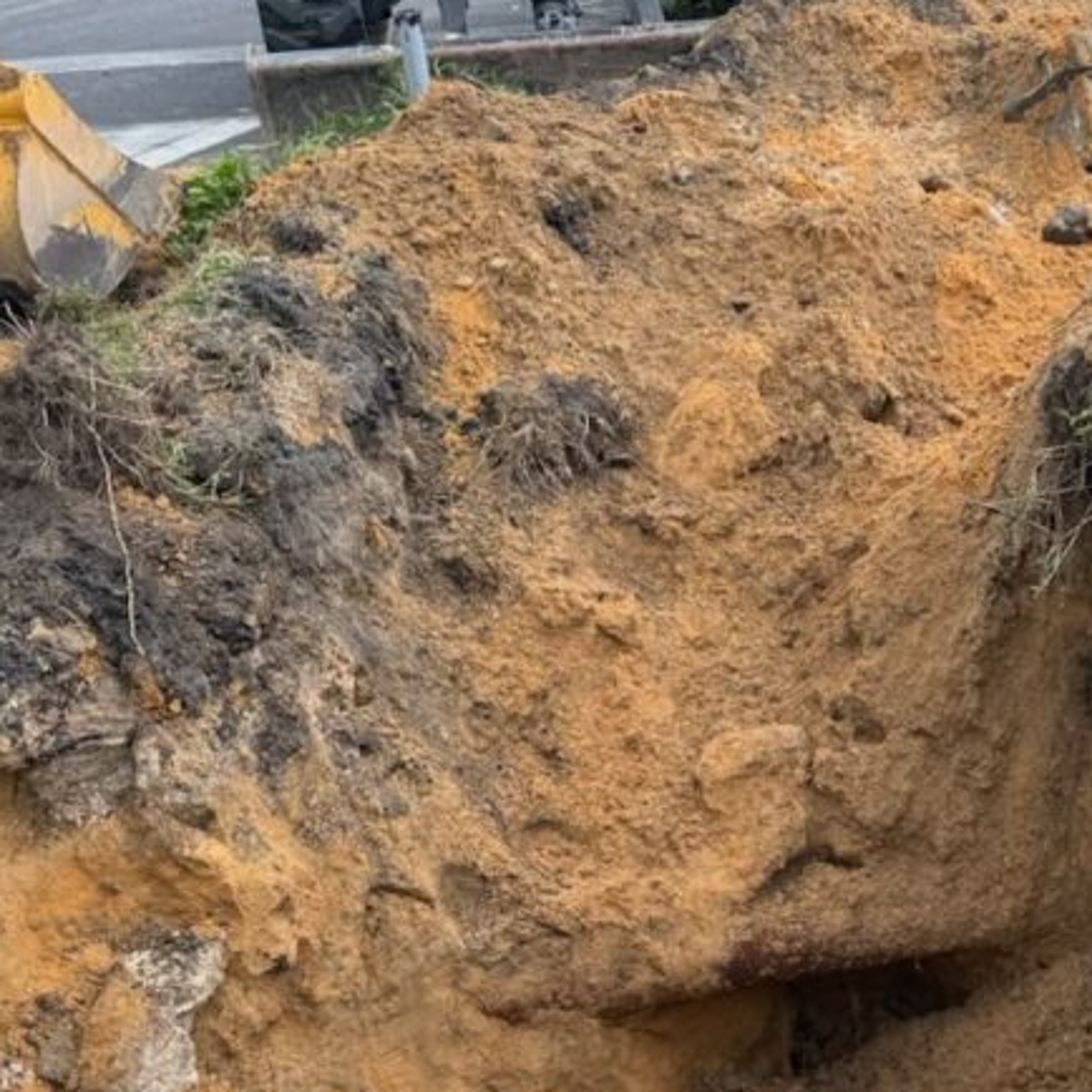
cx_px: 883
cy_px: 908
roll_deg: +6.8
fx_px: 1785
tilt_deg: -28.7
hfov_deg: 33.0
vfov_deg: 32.9
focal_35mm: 50
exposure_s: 1/129
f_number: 1.78
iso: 64
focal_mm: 6.76
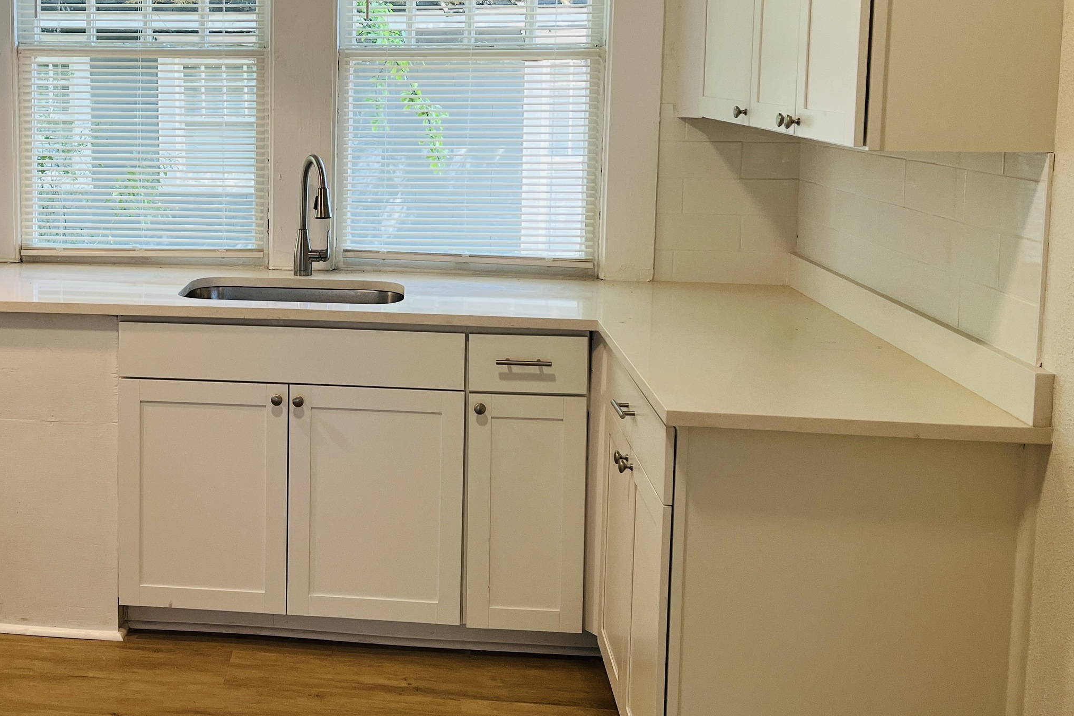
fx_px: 1223
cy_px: 203
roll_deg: -0.5
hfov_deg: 45.9
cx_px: 278
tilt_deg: -7.2
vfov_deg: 32.2
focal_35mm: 41
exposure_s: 1/120
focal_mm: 5.1
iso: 80
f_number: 1.6
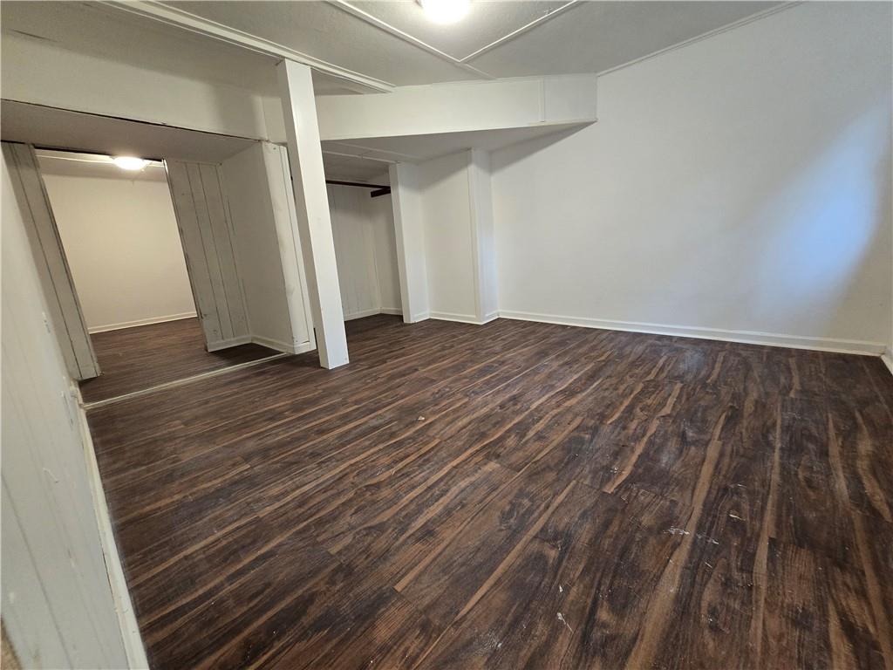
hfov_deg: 106.2
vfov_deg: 89.9
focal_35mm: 13
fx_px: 335
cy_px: 335
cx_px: 446
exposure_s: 1/60
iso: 320
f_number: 2.2
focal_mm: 2.2
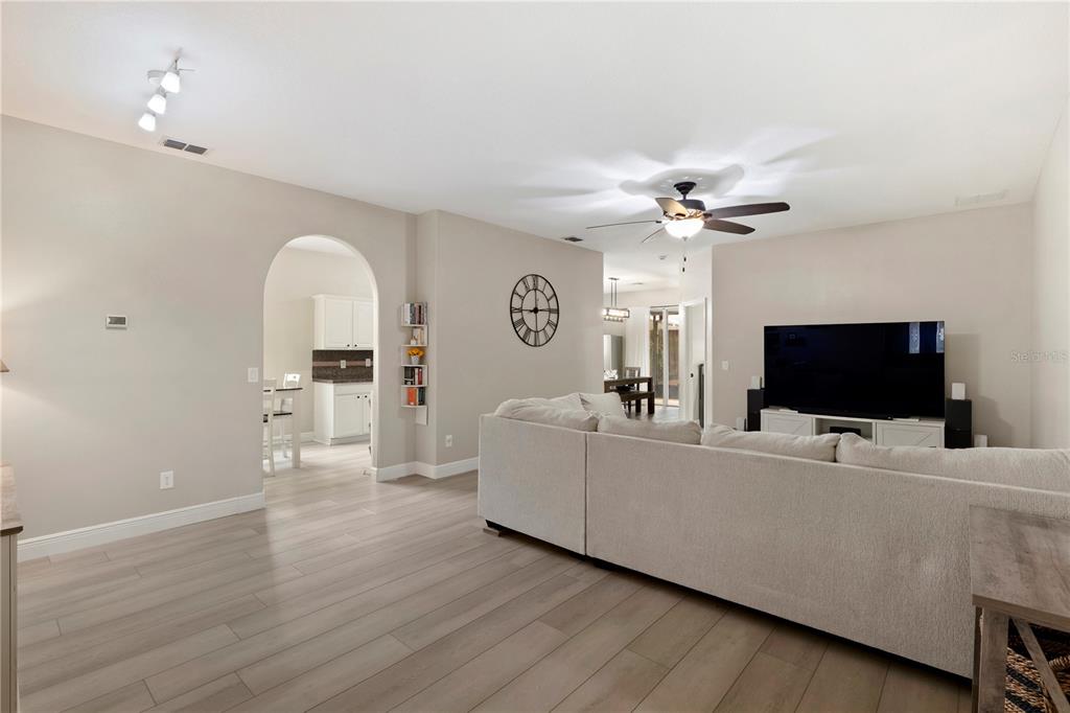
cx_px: 535
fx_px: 475
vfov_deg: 73.7
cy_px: 356
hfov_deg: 96.8
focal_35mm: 16
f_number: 10
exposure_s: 2
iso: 400
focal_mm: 16
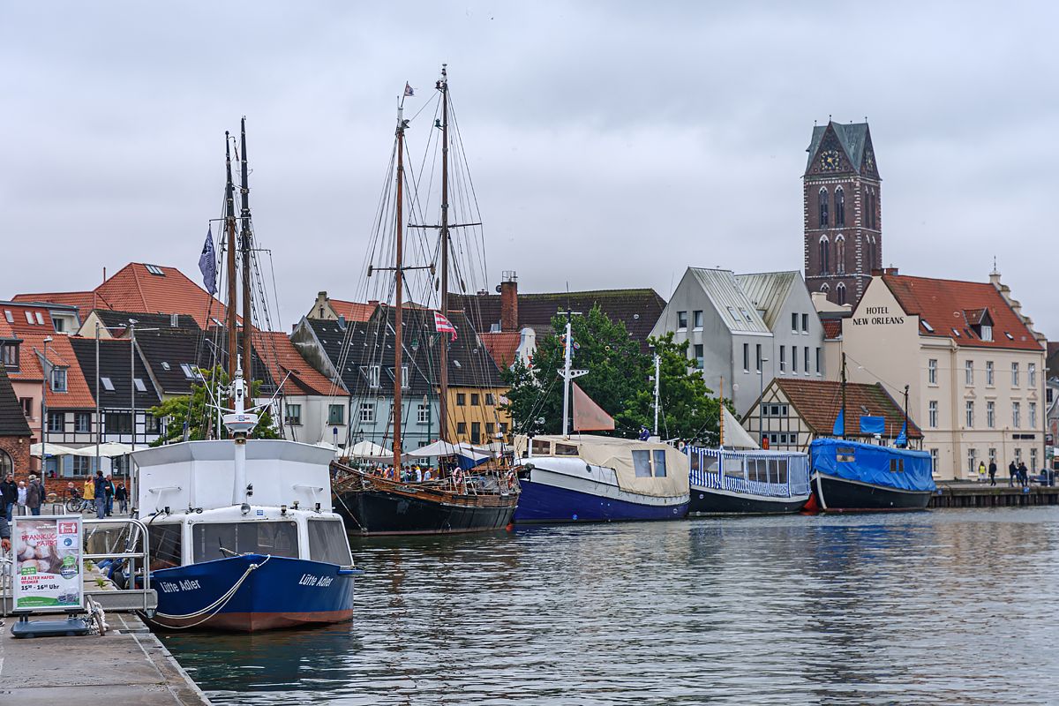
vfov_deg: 16.6
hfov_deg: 24.6
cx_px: 530
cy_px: 353
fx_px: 2427
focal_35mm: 82
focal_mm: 55
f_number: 5.6
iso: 200
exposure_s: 1/250
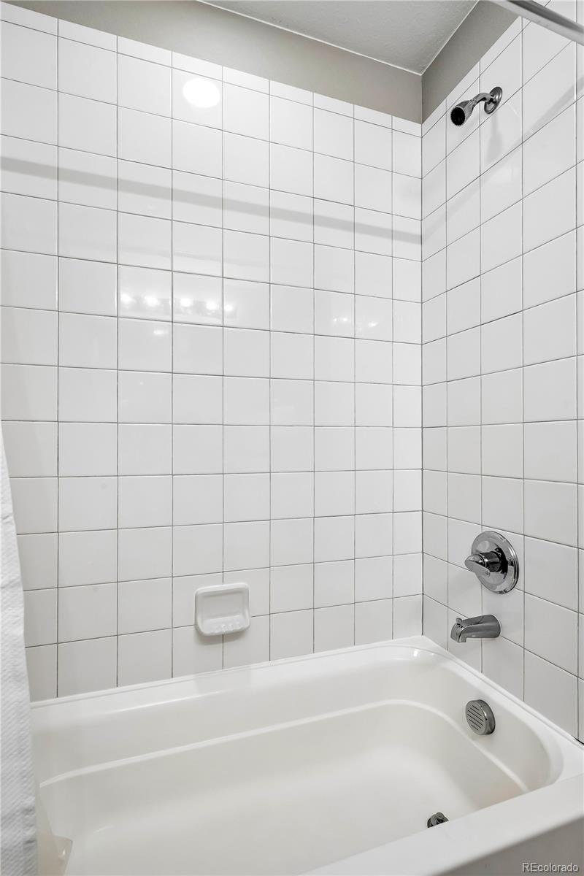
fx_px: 426
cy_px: 438
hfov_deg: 68.9
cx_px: 292
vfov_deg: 91.6
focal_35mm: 18
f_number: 10
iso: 400
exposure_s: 1/15
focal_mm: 17.5
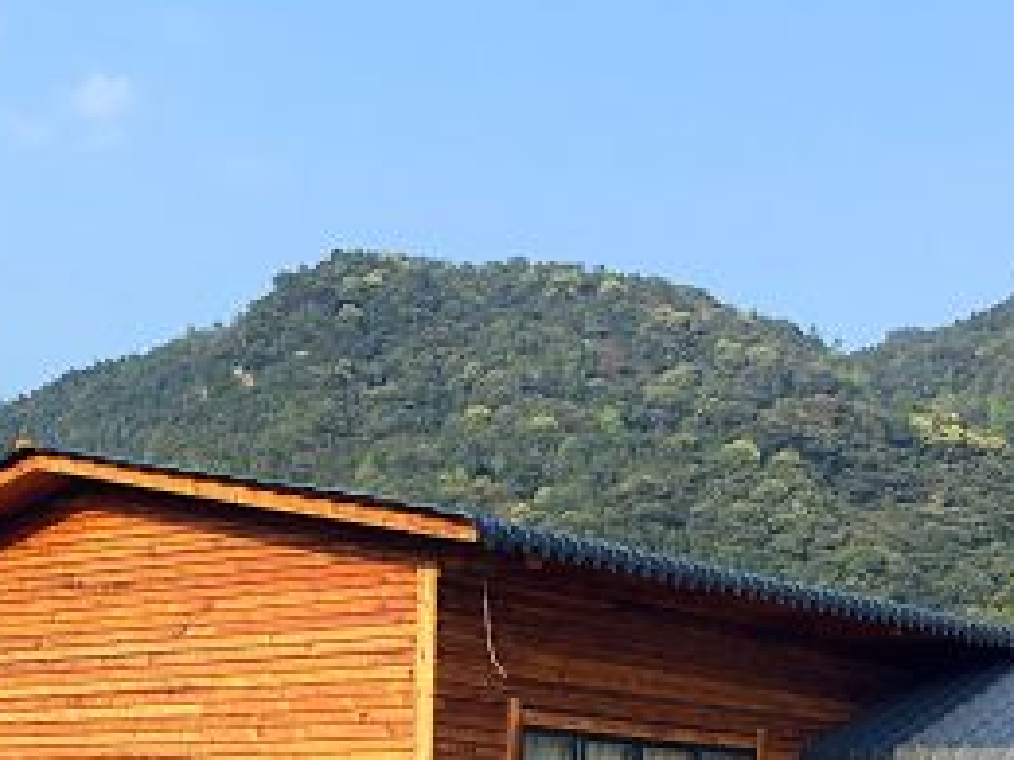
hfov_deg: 24.6
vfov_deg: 18.2
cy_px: 848
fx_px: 2285
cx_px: 187
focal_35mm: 78
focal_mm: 4.15
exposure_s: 1/1014
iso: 32
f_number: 2.2
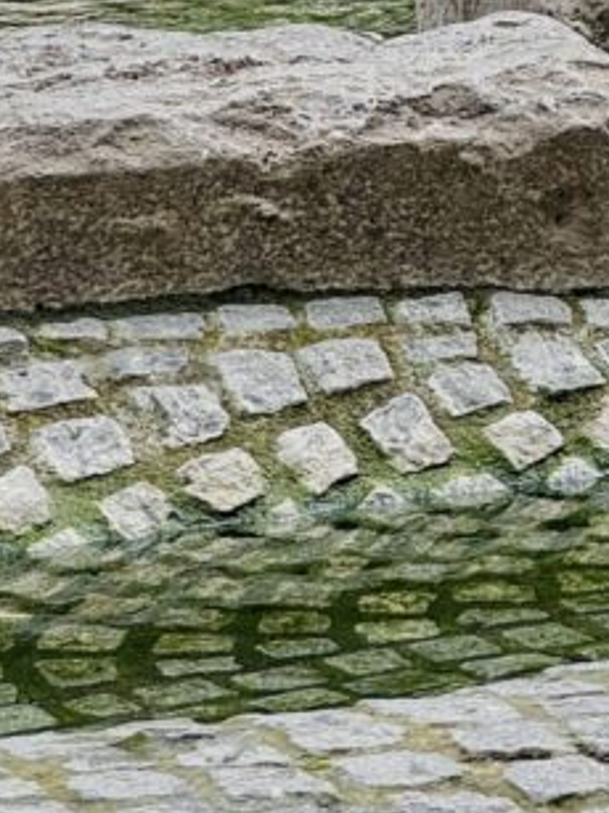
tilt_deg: -4.0
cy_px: -453
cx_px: 964
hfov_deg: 5.7
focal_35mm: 257
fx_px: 6033
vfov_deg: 7.6
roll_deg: -0.9
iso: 25
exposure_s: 1/277
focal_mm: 9
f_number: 2.8
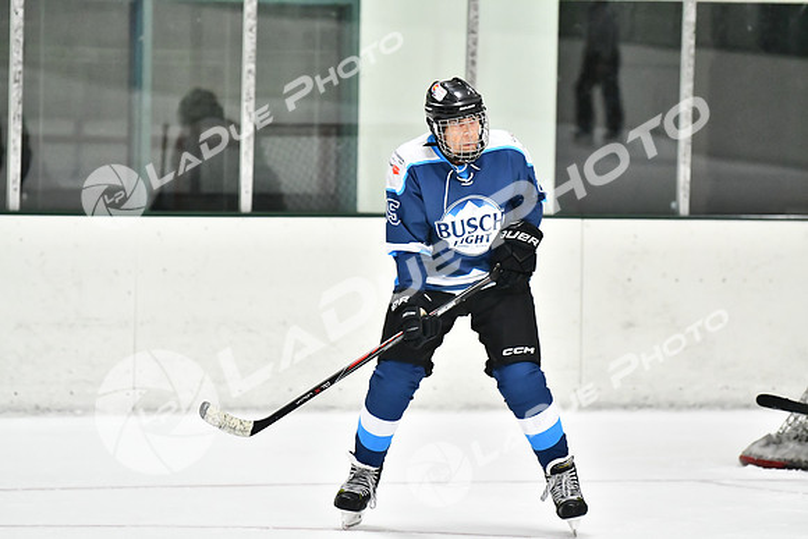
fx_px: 4377
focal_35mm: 195
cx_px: 404
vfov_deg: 7.0
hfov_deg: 10.5
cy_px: 270
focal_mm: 130
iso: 6400
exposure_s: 1/1250
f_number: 2.8
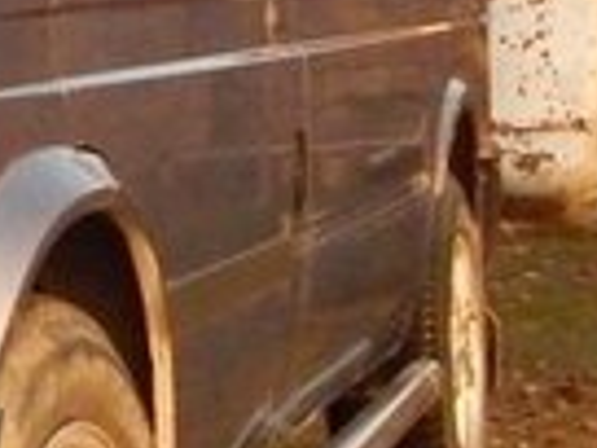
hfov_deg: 10.8
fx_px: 2846
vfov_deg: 9.0
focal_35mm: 165
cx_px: -654
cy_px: 33
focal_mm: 6.1
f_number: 6.7
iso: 1600
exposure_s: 1/800
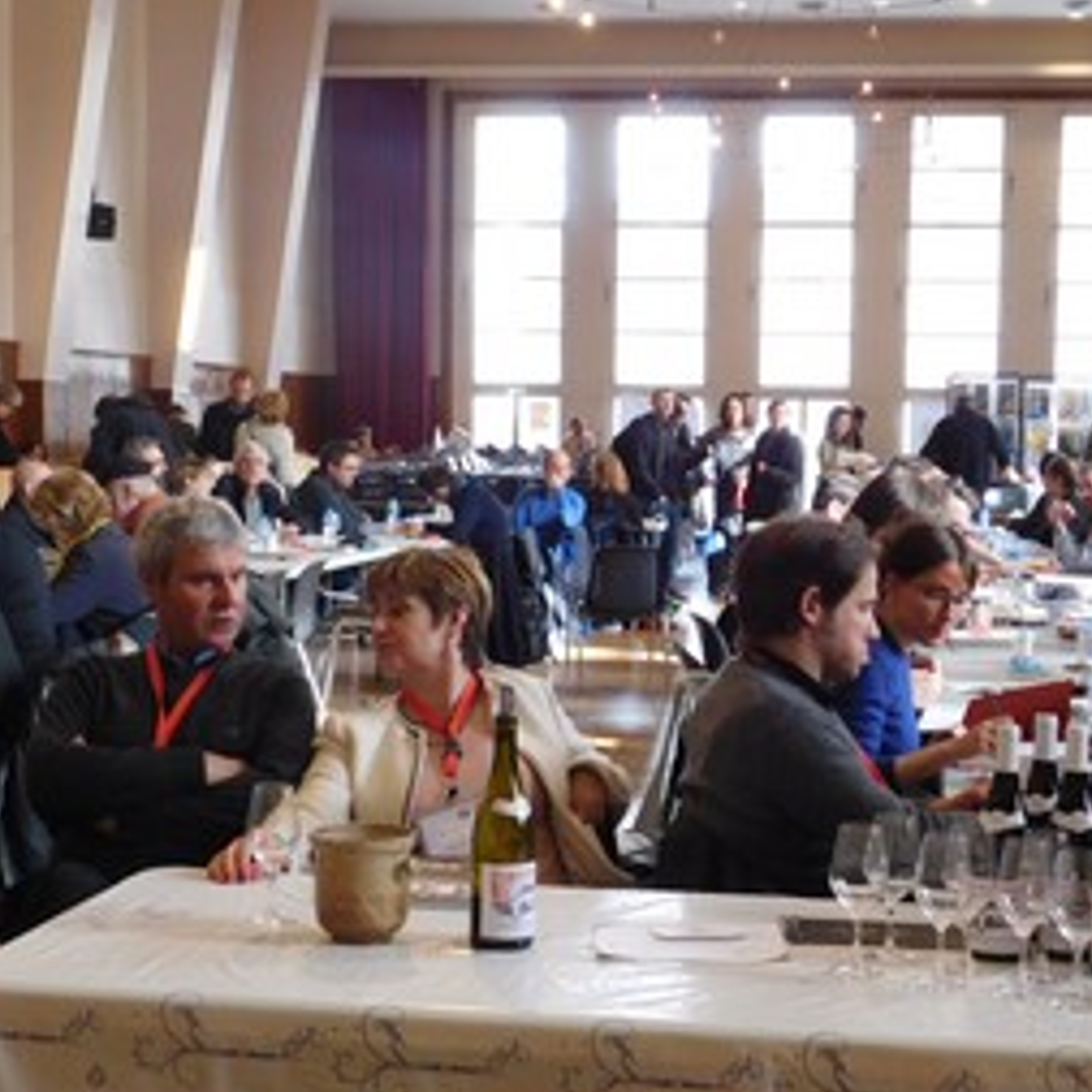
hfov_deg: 27.3
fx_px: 2248
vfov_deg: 27.2
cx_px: 583
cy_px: 652
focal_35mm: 63
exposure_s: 1/30
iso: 220
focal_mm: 7.1
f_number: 3.6
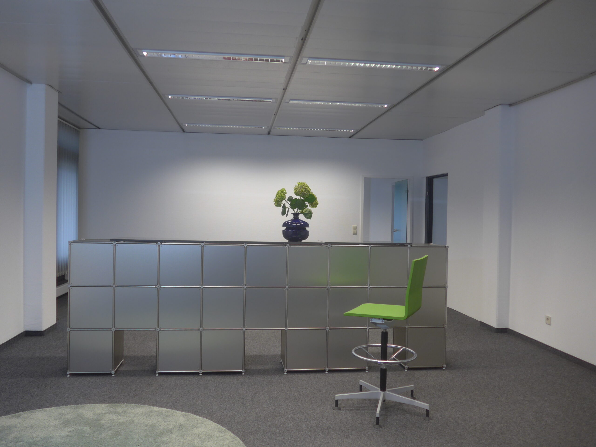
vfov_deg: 48.2
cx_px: 298
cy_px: 224
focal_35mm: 29
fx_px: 499
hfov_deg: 61.7
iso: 100
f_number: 2
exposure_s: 1/60
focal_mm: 6
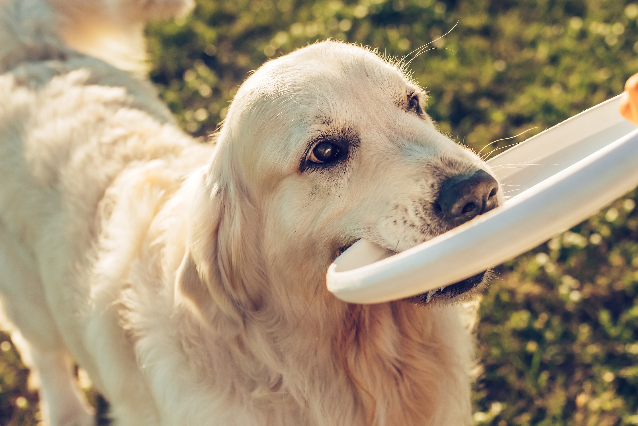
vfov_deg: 24.6
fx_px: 975
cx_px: 432
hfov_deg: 35.8
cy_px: 240
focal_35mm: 55
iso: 320
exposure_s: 1/5000
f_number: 3.2
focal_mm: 35
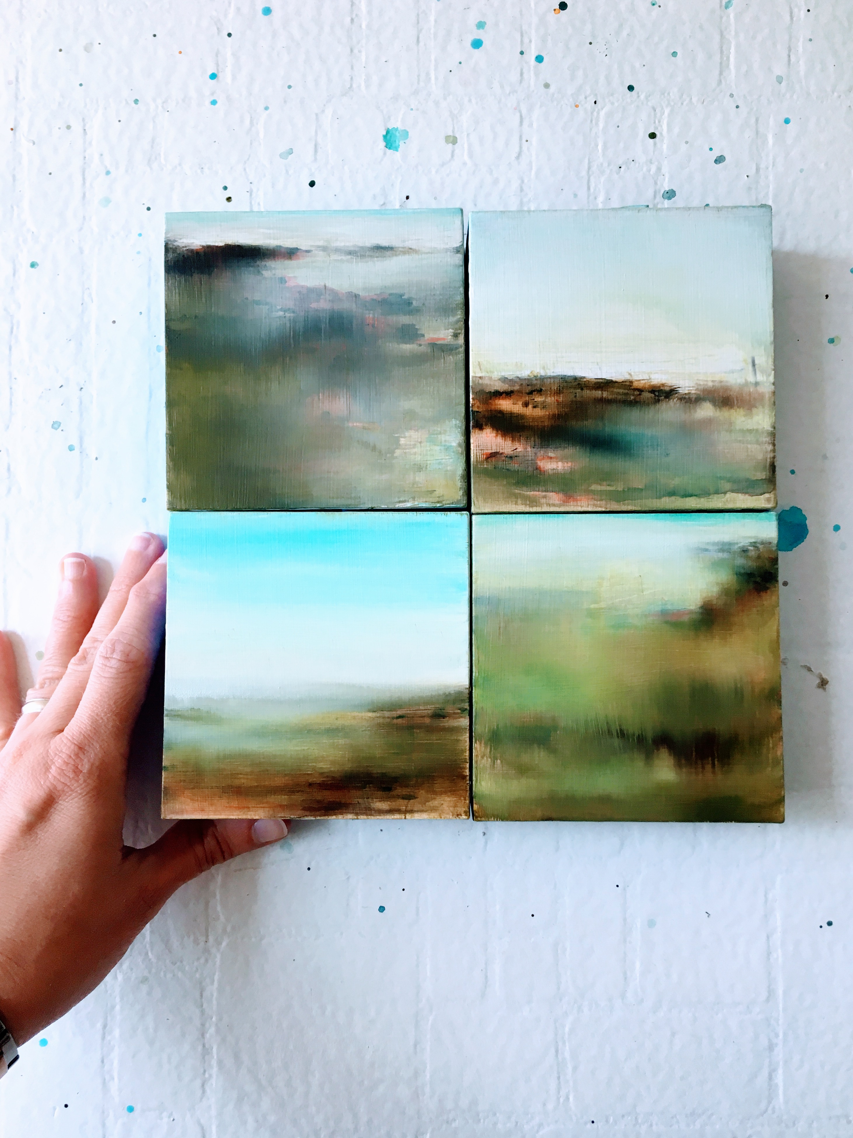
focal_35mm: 30
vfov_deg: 60.0
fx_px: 986
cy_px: 551
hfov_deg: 46.8
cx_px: 427
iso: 25
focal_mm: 4.15
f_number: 2.2
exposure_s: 1/40
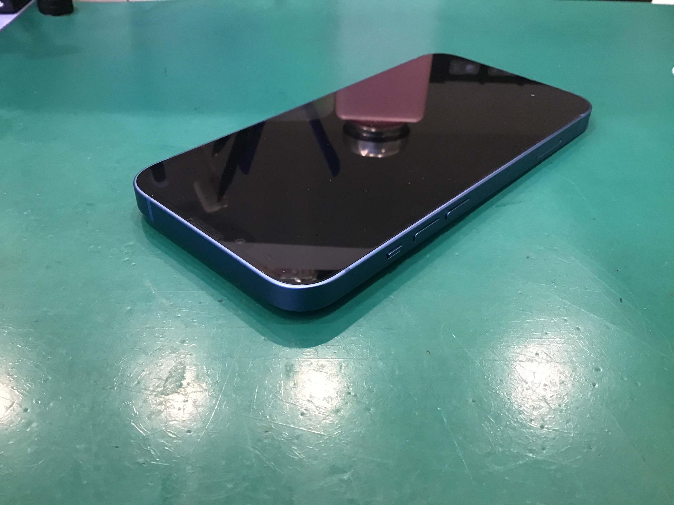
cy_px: 252
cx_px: 337
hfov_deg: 58.4
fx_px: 604
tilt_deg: -38.8
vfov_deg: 45.4
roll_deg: -0.1
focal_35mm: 31
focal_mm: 3.3
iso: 160
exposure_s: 1/33
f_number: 2.4
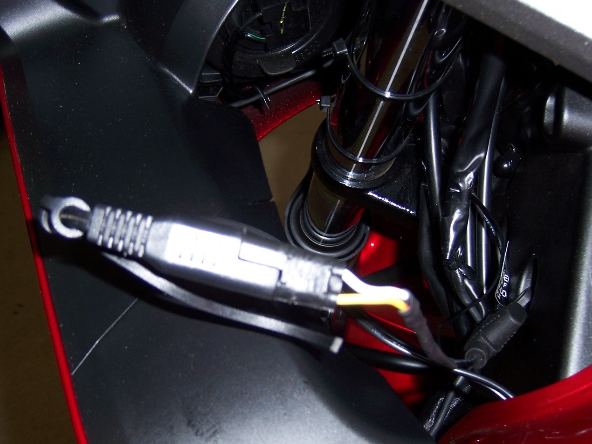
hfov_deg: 42.9
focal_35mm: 44
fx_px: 752
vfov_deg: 32.7
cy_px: 270
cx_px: 259
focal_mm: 6.2
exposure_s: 1/60
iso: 80
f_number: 2.8
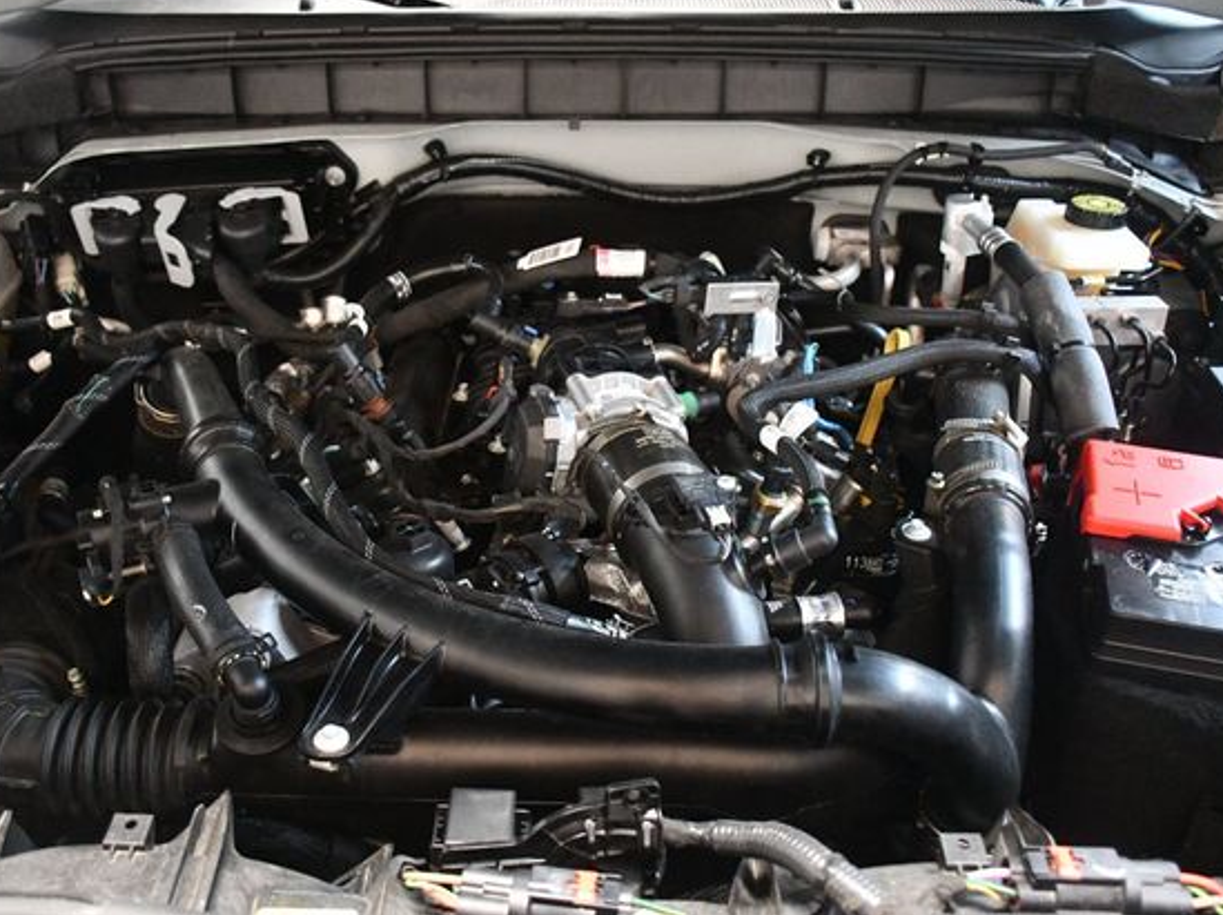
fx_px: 1306
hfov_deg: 50.1
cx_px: 539
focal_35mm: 37
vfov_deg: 38.6
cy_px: 445
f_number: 3.5
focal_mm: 22
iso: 10000
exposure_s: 1/60
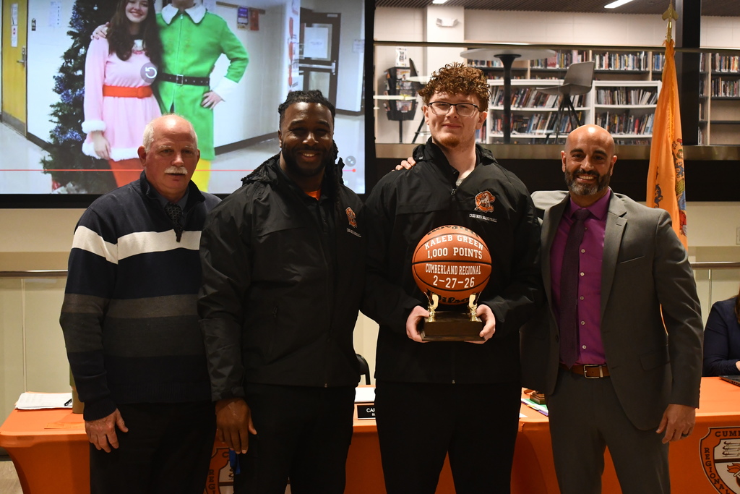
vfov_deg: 26.0
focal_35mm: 52
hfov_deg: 38.2
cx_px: 370
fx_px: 1069
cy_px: 247
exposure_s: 1/125
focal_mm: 35
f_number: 4.5
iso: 2800
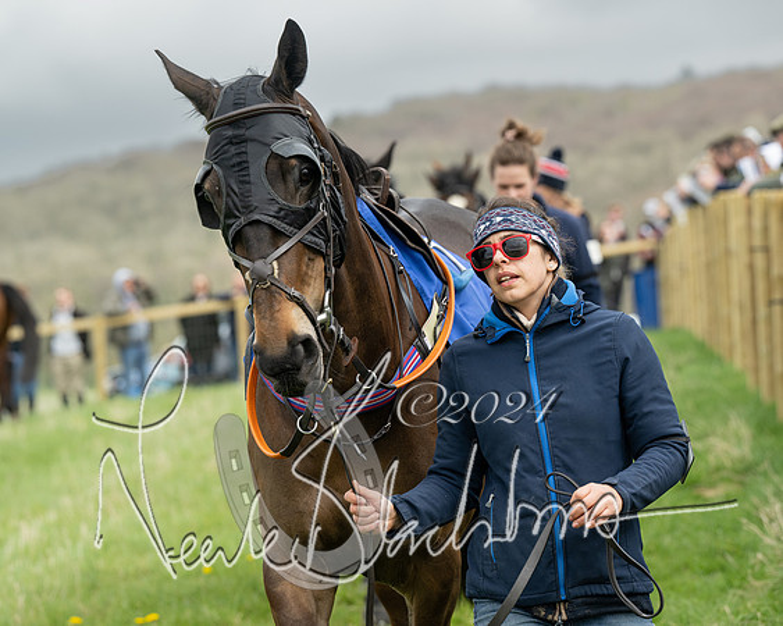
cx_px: 392
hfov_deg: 12.2
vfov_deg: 9.8
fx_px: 3652
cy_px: 313
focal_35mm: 158
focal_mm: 140
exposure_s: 1/1000
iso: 400
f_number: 5
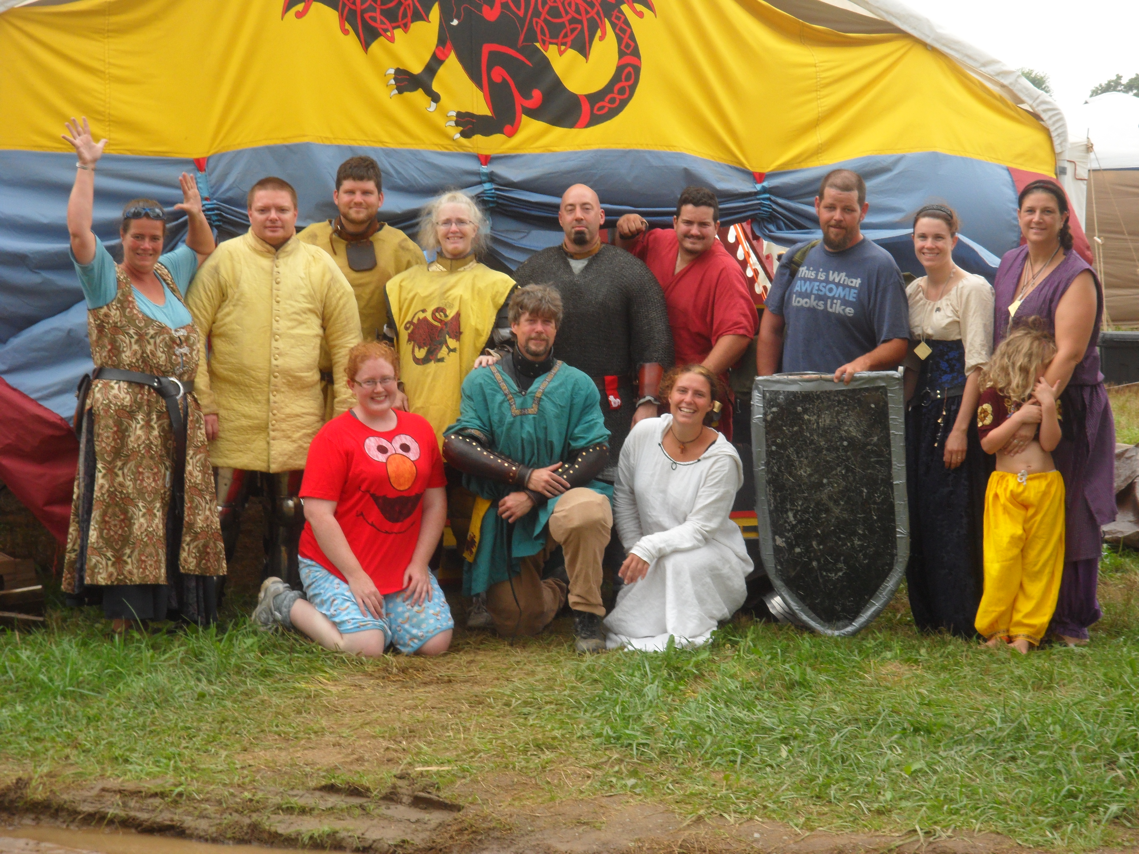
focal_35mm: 71
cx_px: 570
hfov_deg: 27.4
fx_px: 2336
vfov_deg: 20.7
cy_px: 427
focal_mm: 13.2
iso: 80
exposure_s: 1/125
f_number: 5.8
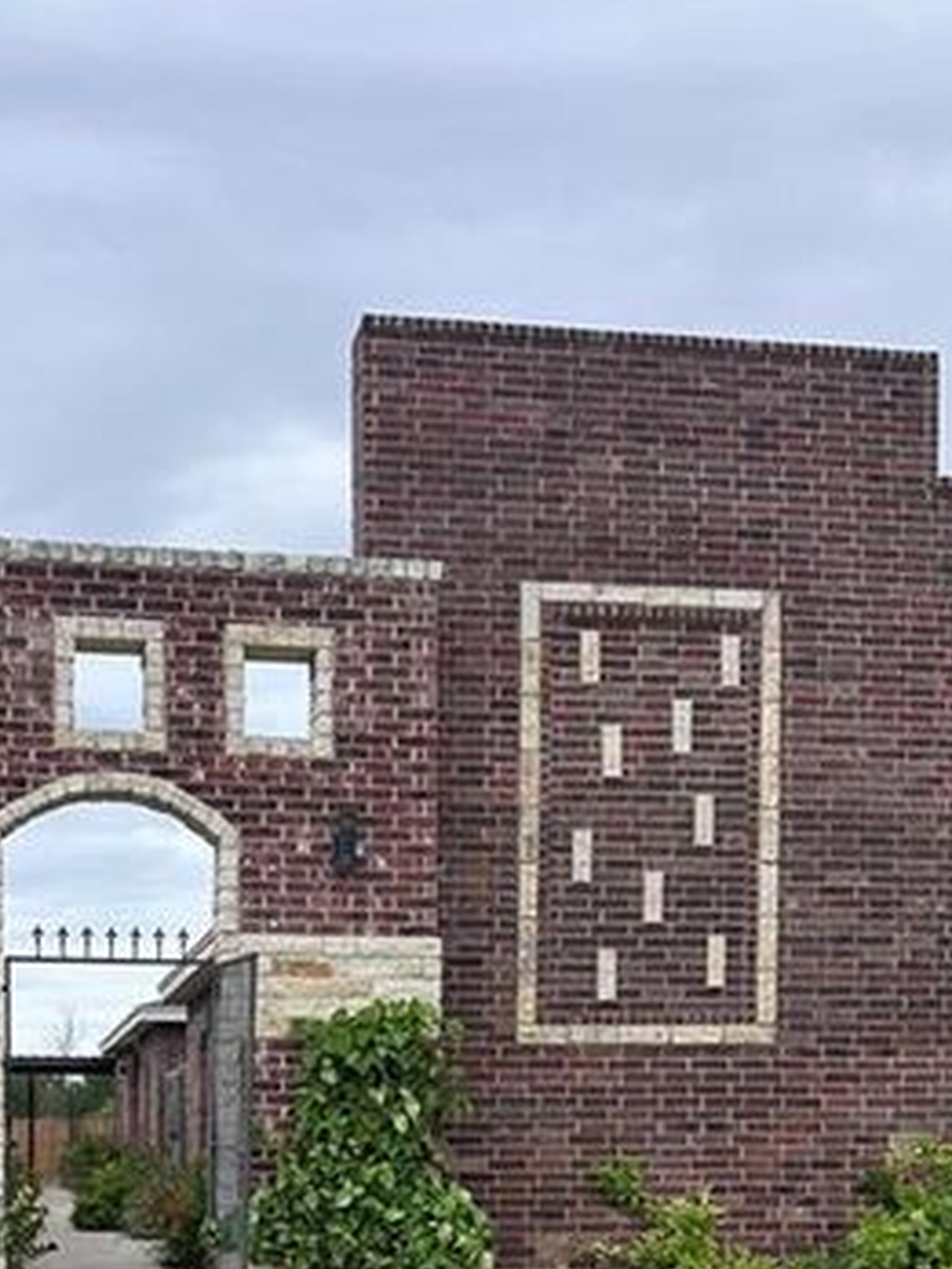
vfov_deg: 38.2
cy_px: 1161
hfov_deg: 31.0
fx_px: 1687
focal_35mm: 46
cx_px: 255
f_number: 1.78
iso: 80
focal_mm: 6.86
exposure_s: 1/2070
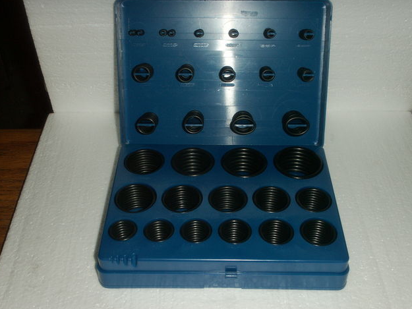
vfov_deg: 34.4
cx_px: 204
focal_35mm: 42
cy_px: 155
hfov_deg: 44.8
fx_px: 500
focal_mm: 8.7
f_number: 7.1
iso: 50
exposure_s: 1/40
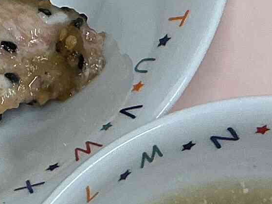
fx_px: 1643
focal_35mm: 209
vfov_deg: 7.1
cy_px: 177
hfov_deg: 9.2
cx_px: -151
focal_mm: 3
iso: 40
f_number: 1.8
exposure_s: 1/120
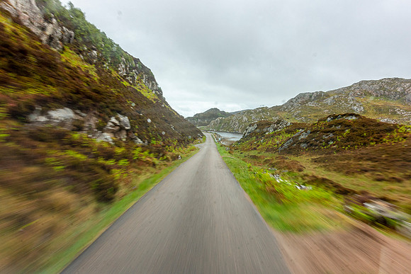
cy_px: 137
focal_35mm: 24
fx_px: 274
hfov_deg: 73.7
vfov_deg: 53.2
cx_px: 206
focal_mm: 8.8
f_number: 8
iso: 200
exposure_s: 1/30
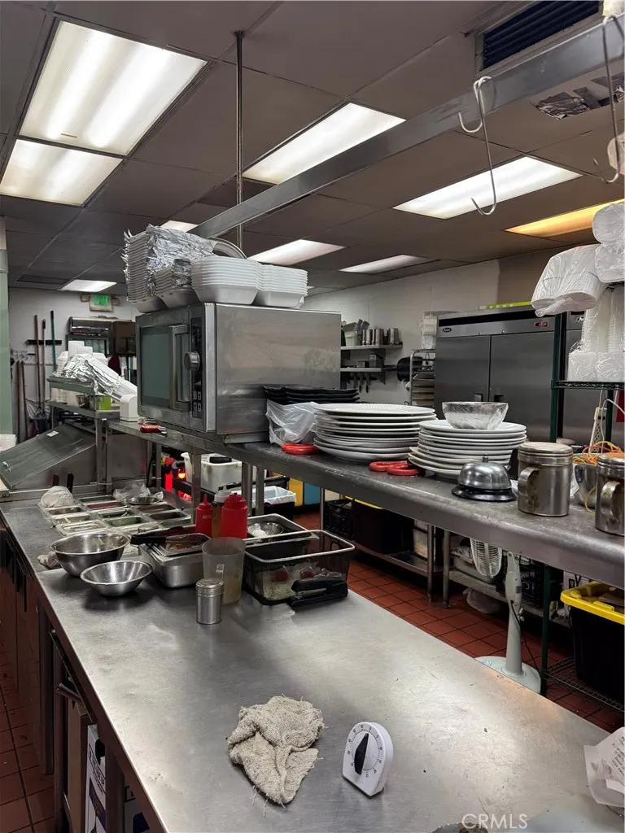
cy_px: 416
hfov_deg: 56.8
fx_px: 578
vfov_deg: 71.6
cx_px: 312
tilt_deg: -3.6
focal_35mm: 24
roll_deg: +0.3
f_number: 1.78
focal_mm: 6.76
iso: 250
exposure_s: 1/60
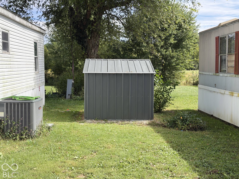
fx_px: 331
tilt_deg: -2.8
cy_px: 90
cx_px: 120
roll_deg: -0.2
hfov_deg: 39.7
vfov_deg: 30.3
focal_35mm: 48
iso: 100
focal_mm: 6.76
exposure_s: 1/2146
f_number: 1.78
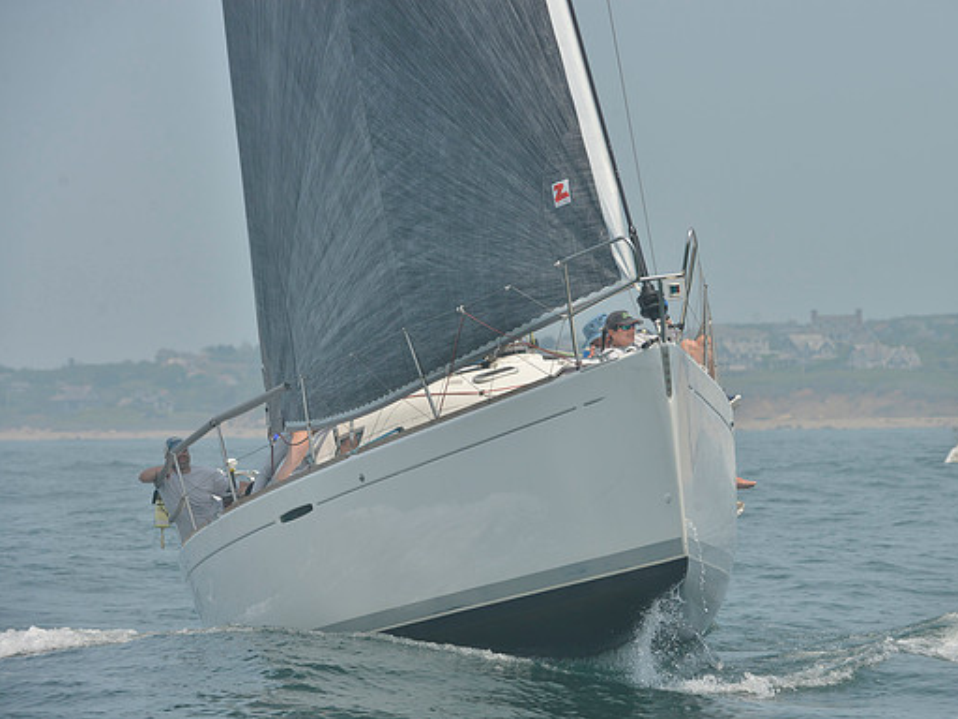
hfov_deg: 8.6
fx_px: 6338
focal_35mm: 229
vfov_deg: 6.5
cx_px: 524
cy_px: 360
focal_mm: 210
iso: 280
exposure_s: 1/1000
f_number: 8
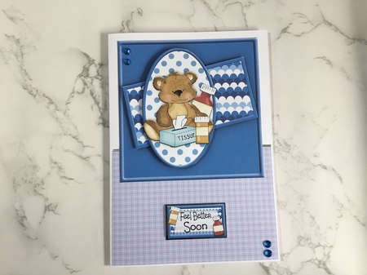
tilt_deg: -85.9
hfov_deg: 58.4
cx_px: 184
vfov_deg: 45.4
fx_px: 328
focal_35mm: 31
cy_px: 138
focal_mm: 3.3
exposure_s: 1/50
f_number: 2.4
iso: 32
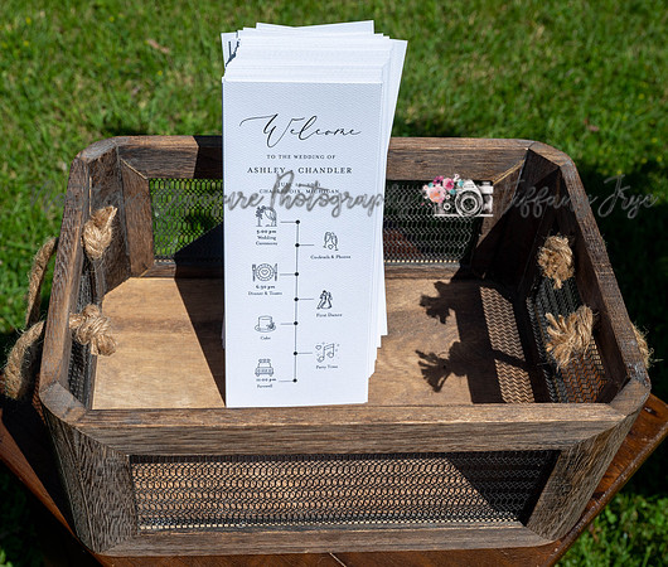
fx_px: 994
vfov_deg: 31.8
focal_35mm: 49
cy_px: 284
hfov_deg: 37.1
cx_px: 293
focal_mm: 42
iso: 100
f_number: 10
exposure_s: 1/800
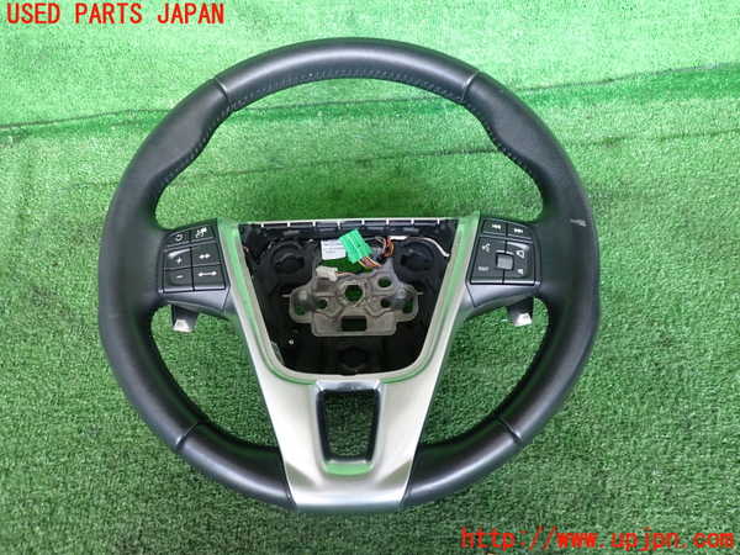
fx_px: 534
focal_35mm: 25
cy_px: 278
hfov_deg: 69.4
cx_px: 370
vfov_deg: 54.9
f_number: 2
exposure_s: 1/40
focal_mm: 4.5
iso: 200
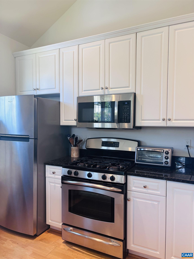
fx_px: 194
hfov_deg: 53.1
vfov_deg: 67.3
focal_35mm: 26
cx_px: 97
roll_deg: -0.7
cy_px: 130
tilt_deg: -1.9
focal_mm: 5.96
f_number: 1.6
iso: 125
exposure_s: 1/120
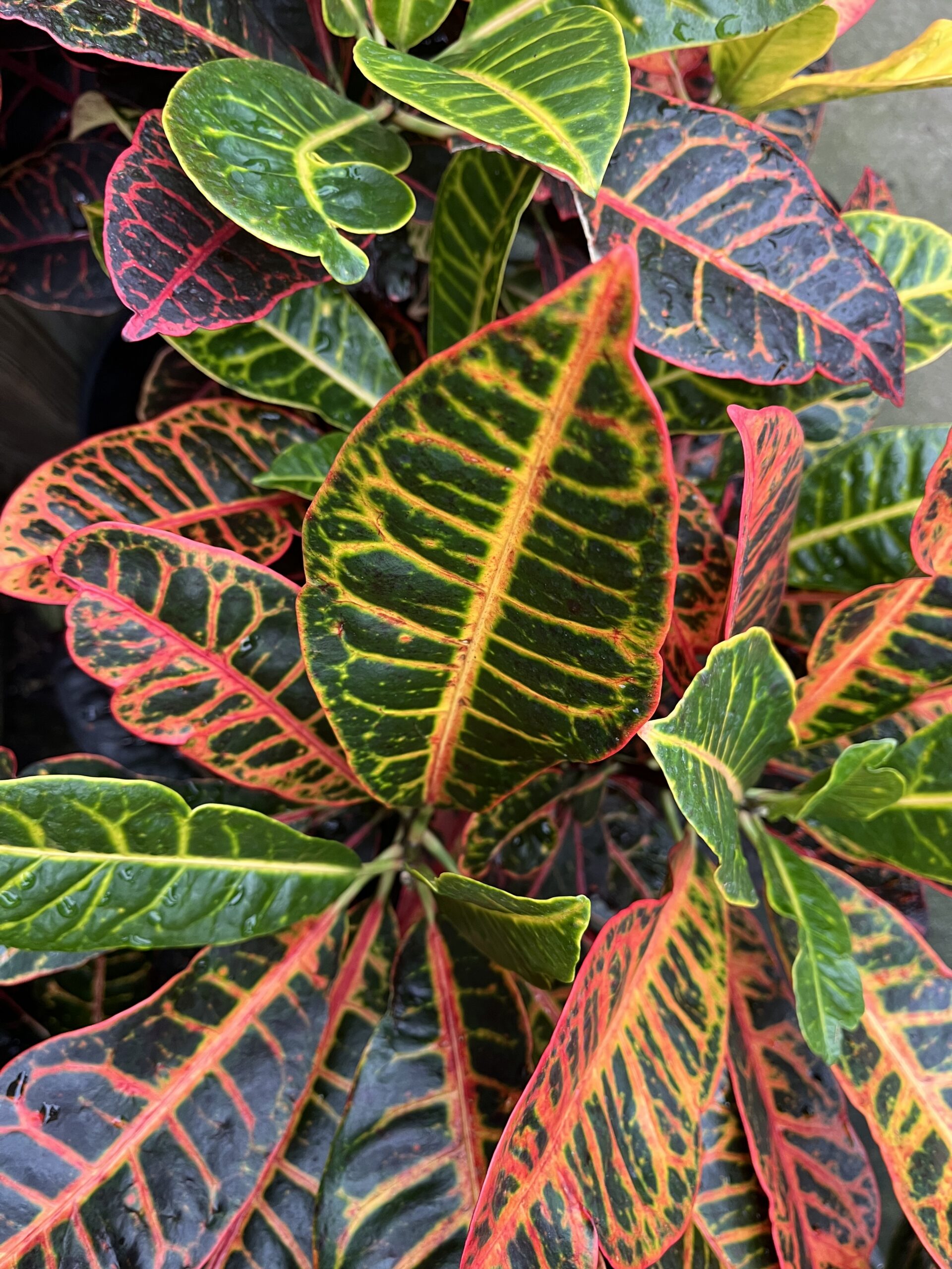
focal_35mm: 26
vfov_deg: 67.3
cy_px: 634
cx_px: 476
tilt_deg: -88.5
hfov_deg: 53.1
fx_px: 953
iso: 160
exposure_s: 1/60
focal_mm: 5.1
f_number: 1.6
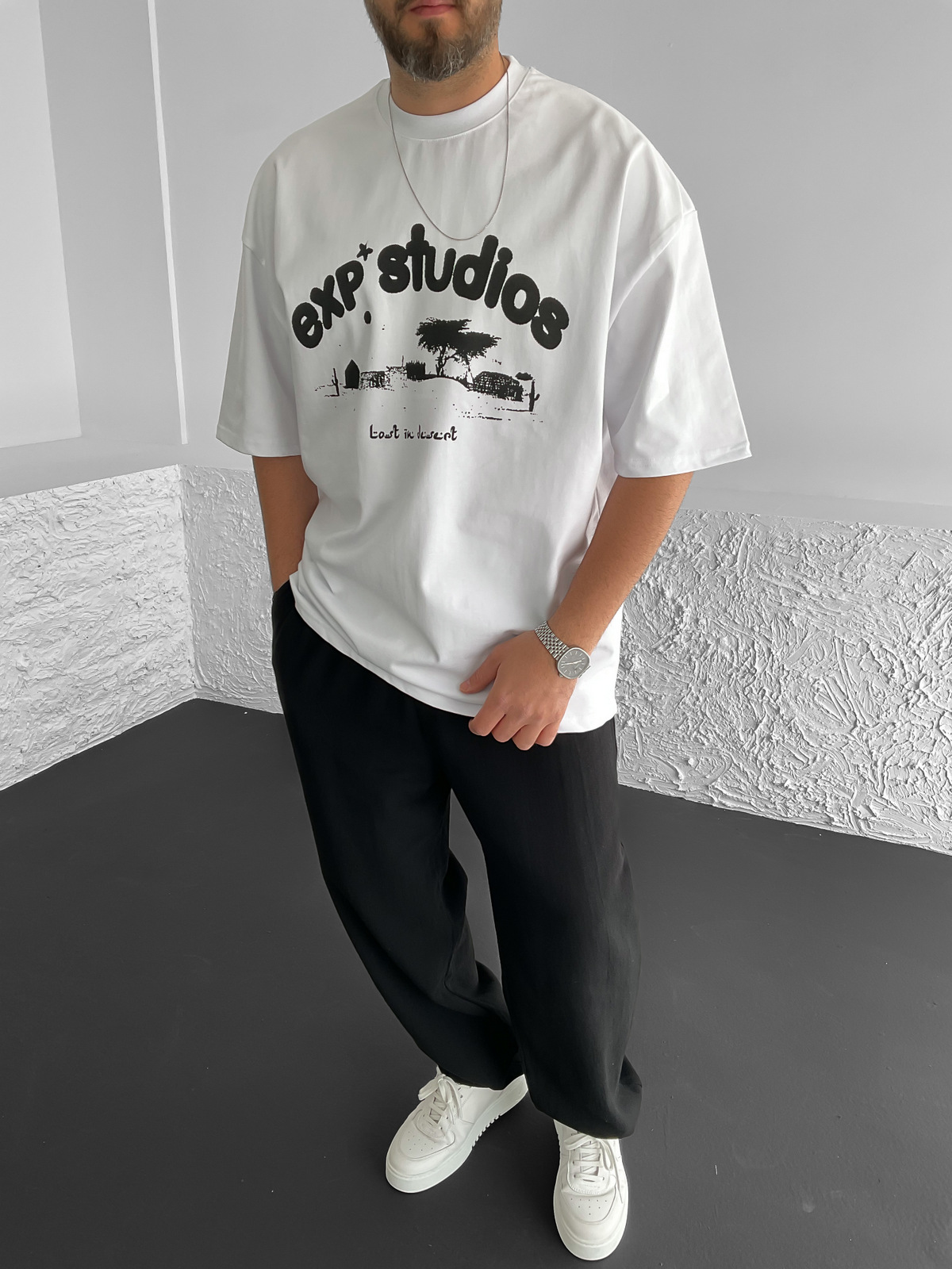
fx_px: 1063
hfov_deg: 48.2
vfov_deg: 61.7
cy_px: 634
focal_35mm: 29
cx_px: 476
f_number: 1.8
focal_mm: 3
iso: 16
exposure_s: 1/130
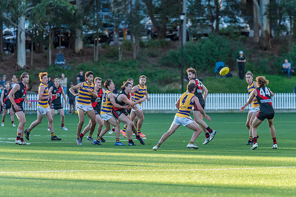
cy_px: 98
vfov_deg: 5.1
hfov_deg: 7.6
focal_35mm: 270
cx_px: 148
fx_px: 2220
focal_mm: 270
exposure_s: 1/2000
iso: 800
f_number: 4
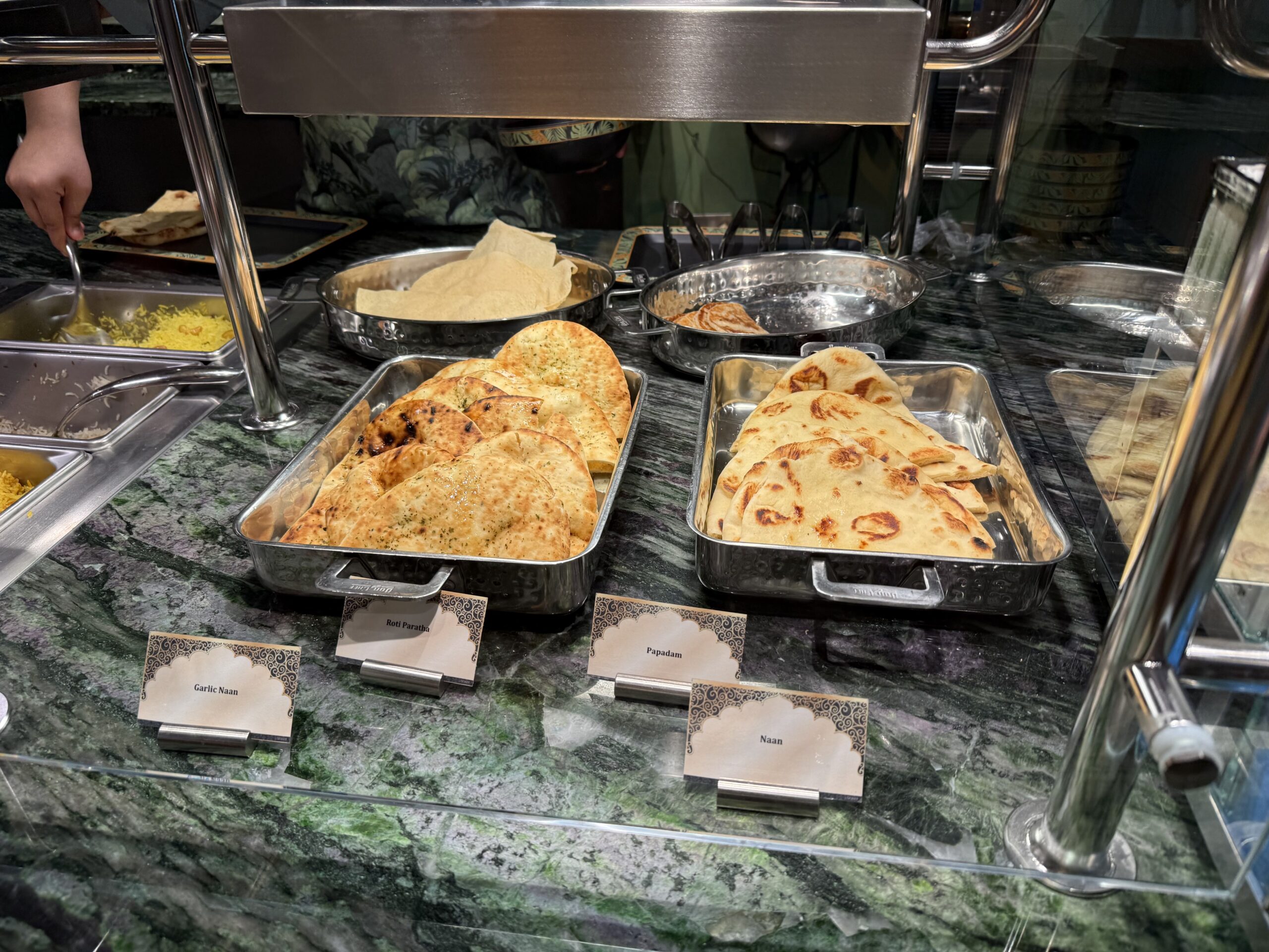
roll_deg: +0.2
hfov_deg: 71.6
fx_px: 880
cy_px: 476
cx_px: 634
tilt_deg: -31.7
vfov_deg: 56.8
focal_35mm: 24
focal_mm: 6.76
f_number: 1.78
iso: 64
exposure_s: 1/112
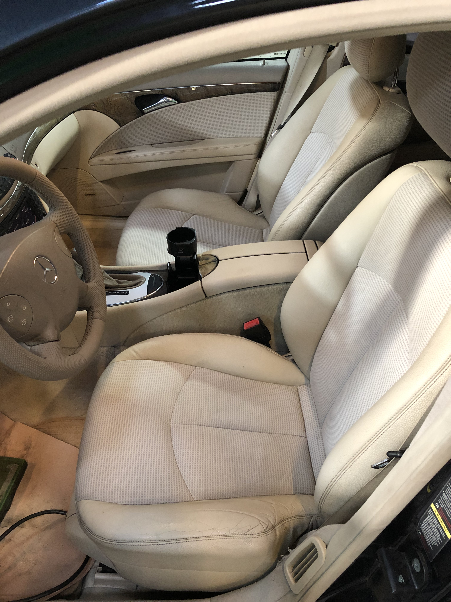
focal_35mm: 28
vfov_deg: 63.4
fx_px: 486
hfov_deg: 49.7
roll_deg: +1.6
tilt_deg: -38.6
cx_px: 226
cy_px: 301
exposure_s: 1/17
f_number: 1.8
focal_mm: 4
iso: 100
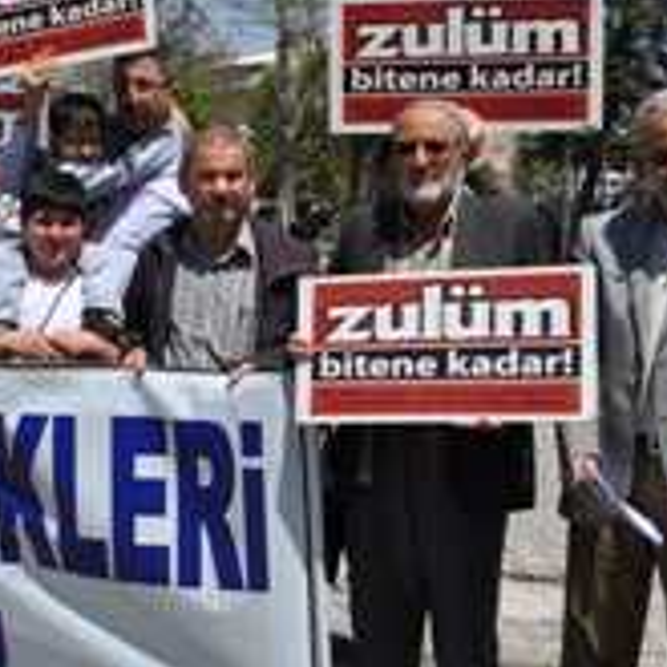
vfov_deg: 22.7
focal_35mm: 76
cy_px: 243
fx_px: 1657
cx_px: -178
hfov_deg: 20.9
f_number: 10
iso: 200
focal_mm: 22
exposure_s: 1/400
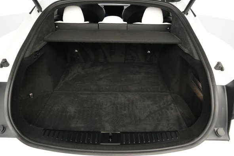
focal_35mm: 26
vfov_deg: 49.5
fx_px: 169
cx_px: 114
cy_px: 76
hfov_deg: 69.4
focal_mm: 24
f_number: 2.8
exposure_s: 1/160
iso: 6400
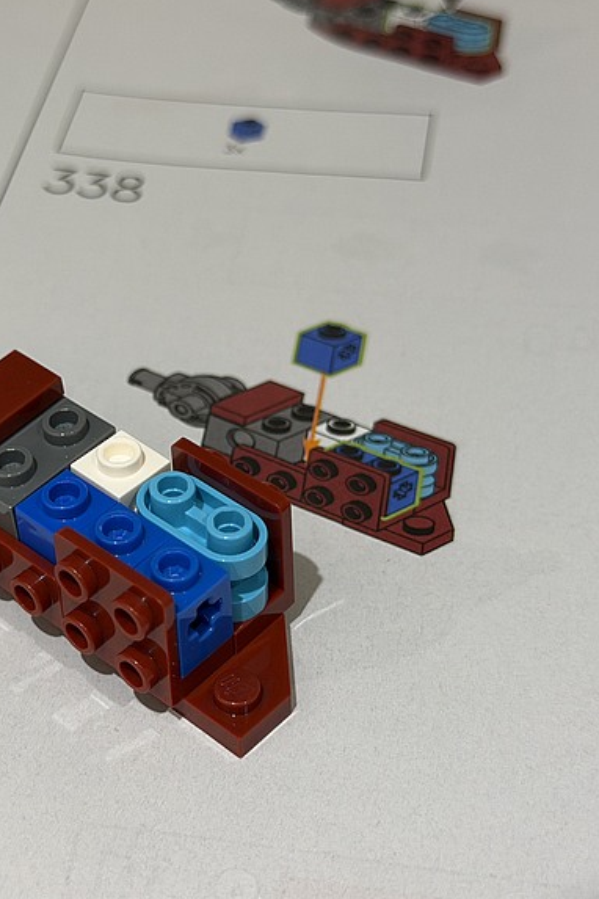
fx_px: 1697
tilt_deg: -42.3
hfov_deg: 19.9
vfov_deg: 29.7
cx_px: 171
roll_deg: +4.9
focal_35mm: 68
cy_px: 442
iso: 200
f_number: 1.78
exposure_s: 1/60
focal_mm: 6.76
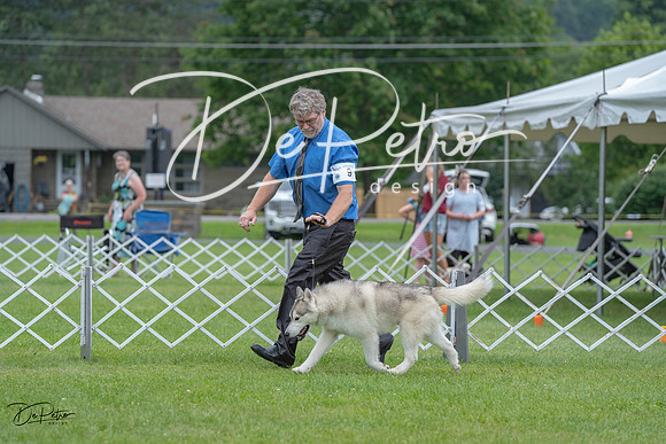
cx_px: 333
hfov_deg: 13.2
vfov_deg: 8.8
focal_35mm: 156
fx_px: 2887
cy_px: 222
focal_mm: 156
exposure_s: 1/1000
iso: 400
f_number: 4.5
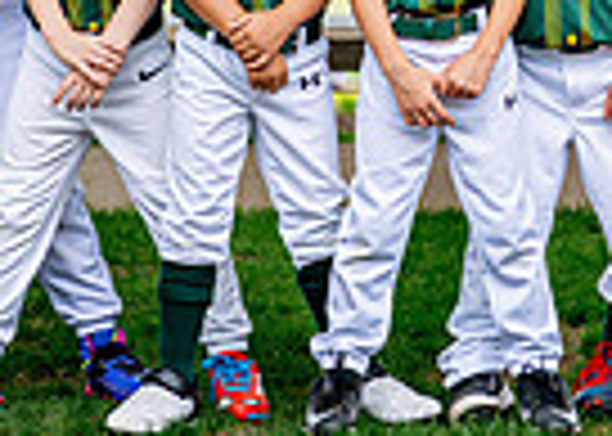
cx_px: 437
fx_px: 4239
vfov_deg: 5.9
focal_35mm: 244
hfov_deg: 8.3
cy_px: -62
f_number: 2.8
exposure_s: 1/640
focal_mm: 50
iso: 100
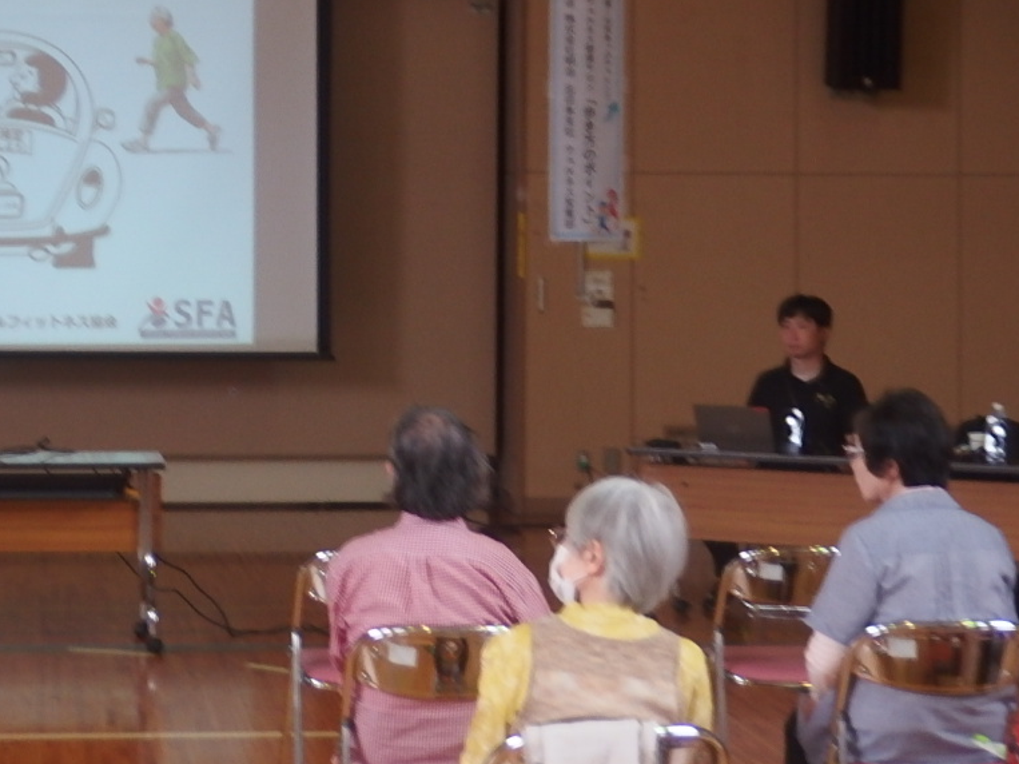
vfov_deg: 15.6
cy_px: 135
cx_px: 264
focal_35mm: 94
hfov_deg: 20.7
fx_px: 2767
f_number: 2.2
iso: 250
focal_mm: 10
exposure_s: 1/125
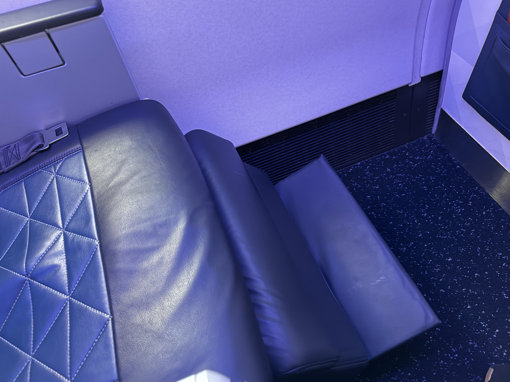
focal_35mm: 25
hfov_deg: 69.4
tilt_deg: -54.4
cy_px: 189
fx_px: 368
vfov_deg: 54.9
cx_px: 254
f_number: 1.78
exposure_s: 1/20
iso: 1600
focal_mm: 6.76
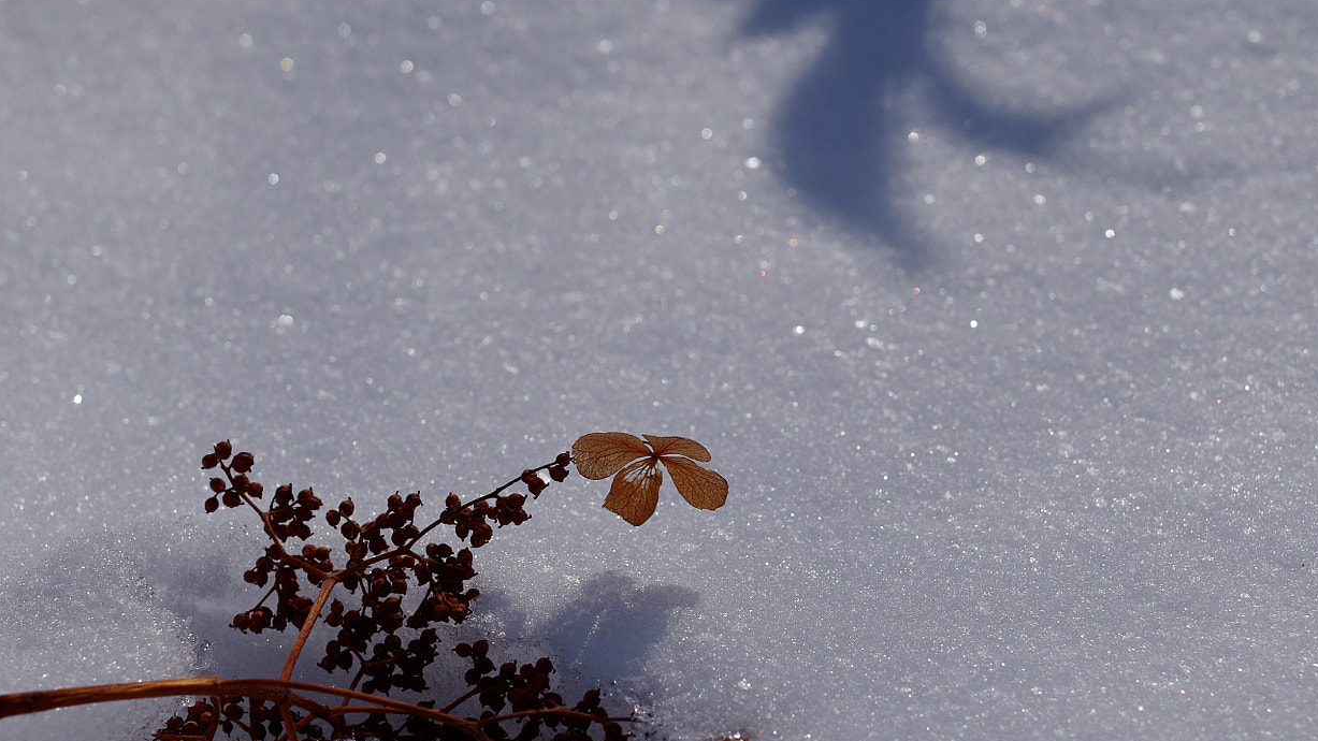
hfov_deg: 29.7
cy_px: 462
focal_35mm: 71
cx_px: 557
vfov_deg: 17.0
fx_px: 2481
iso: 100
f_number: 5.6
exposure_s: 1/1600
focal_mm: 35
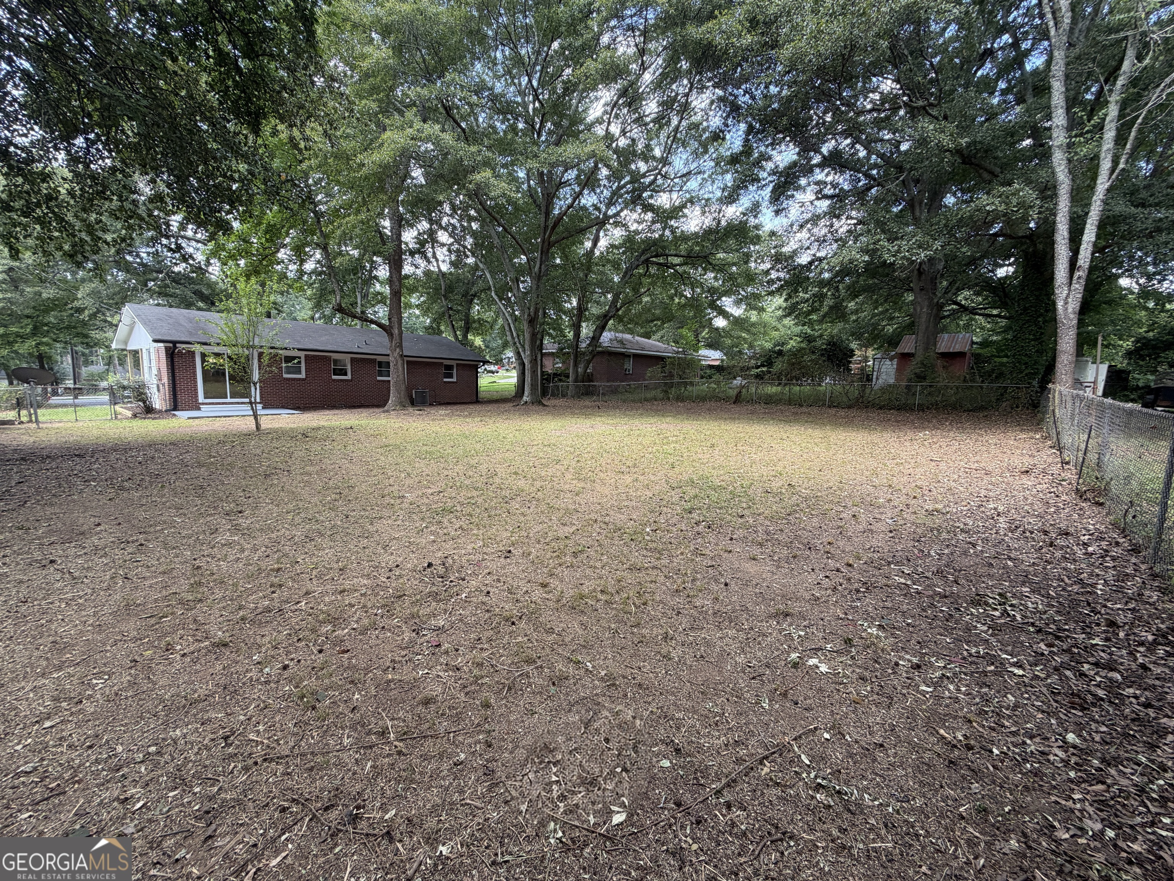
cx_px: 587
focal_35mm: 14
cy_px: 440
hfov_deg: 102.1
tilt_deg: -7.6
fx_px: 475
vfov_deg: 85.7
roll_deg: -1.8
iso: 64
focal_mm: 2.22
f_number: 2.2
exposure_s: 1/121
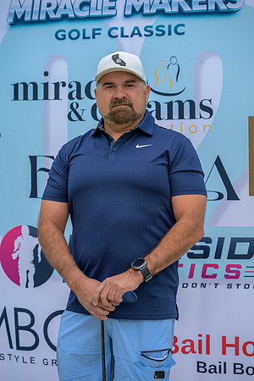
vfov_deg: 25.1
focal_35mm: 81
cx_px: 127
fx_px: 857
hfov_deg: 16.9
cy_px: 190
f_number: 4
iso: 125
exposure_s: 1/200
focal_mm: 81
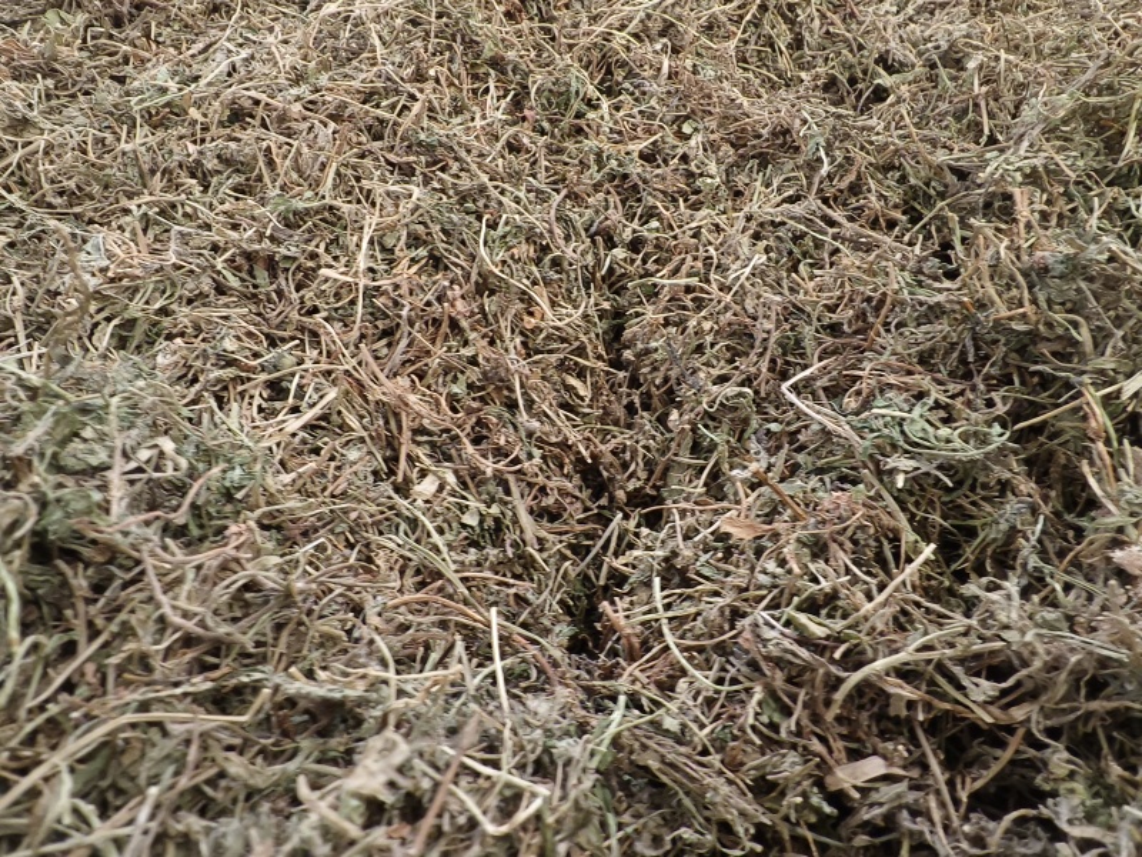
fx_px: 825
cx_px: 571
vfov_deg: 54.9
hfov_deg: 69.4
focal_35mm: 25
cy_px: 428
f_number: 2
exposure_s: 1/25.2
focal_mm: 2.32
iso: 1599
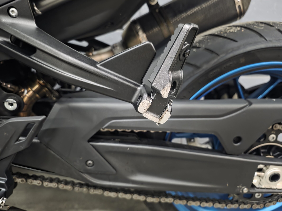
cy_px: 106
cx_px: 141
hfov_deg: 73.9
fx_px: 187
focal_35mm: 23
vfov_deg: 58.9
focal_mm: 6.25
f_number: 1.7
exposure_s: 1/20
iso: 1250
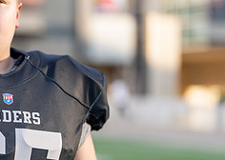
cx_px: -8
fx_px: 874
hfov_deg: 14.4
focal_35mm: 137
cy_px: 93
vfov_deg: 10.5
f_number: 1.2
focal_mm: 50
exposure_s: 1/2500
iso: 100
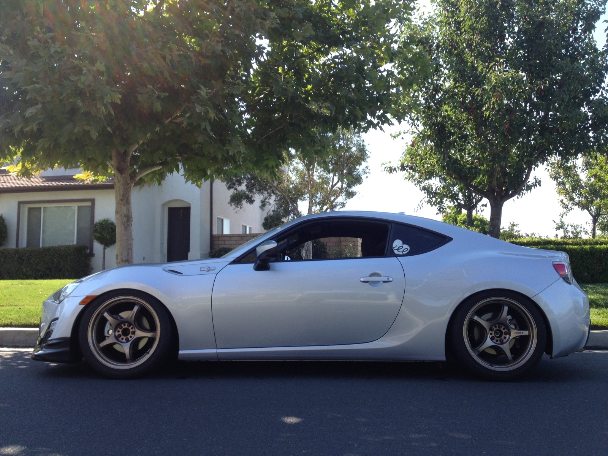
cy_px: 228
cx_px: 304
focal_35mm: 35
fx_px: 615
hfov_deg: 52.6
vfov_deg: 40.7
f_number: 2.4
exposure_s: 1/502
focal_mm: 4.28
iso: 50
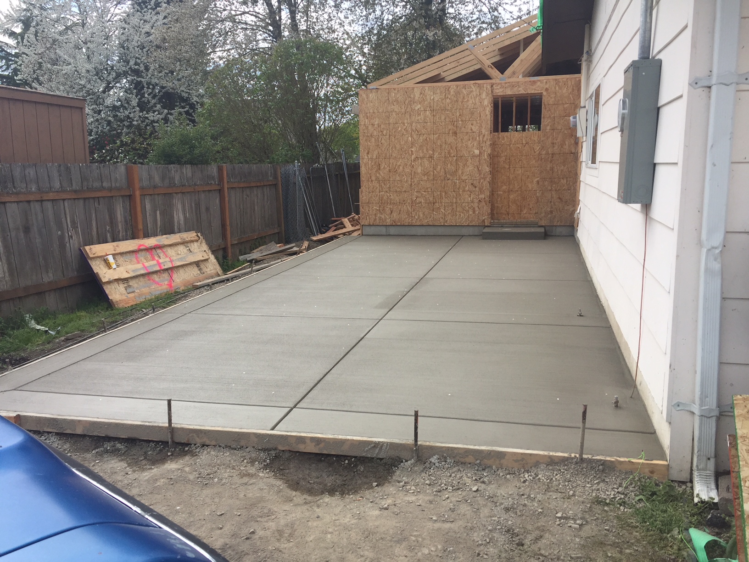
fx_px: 627
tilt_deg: -10.4
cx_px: 374
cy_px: 281
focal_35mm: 29
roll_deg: +0.7
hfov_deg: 61.7
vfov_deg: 48.2
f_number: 2.2
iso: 32
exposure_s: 1/1464
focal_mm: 4.15
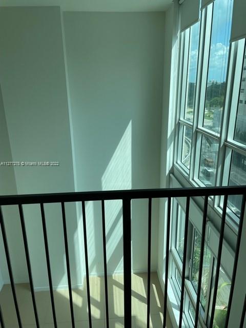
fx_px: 246
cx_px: 123
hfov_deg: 53.1
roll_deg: +0.9
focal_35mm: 26
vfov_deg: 67.3
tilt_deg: -17.9
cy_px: 164
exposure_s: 1/1825
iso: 32
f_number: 1.6
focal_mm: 4.2
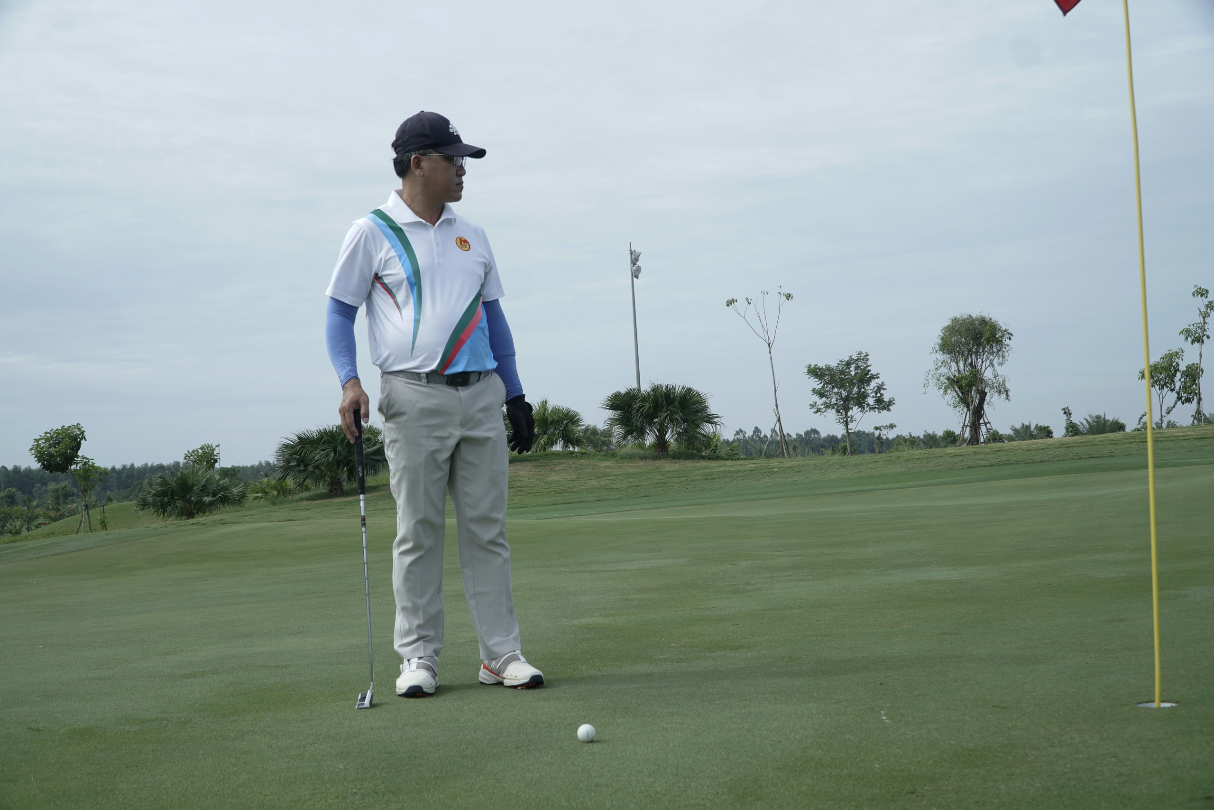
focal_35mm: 40
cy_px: 405
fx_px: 1366
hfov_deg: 47.9
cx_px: 607
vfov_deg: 33.0
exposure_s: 1/320
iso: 100
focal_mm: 27
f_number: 5.6
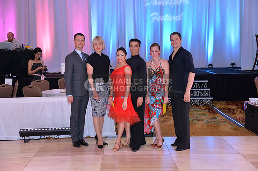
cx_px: 129
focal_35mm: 50
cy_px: 86
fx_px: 358
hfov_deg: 39.6
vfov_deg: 26.9
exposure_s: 1/250
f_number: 4.5
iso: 2000
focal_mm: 50
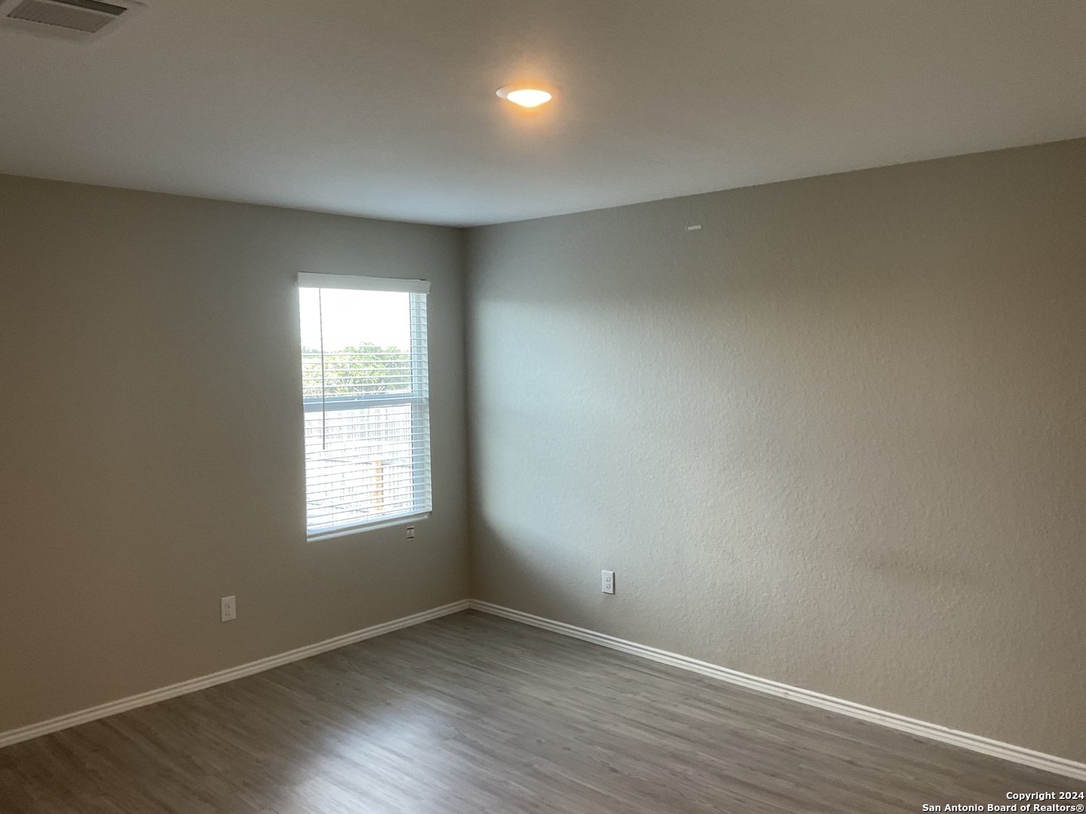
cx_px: 543
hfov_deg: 61.7
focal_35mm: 29
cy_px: 407
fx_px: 910
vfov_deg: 48.2
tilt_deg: -3.9
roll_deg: +0.0
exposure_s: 1/60
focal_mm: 3
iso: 50
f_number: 1.8
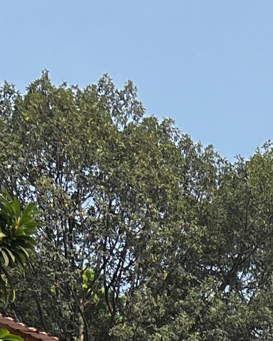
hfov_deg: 9.9
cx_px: 336
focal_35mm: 154
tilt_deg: -3.4
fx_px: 1556
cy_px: 1019
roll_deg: -0.6
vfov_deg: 9.7
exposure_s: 1/1724
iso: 50
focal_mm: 5.7
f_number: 1.5
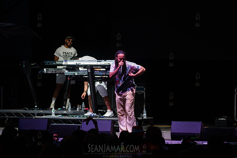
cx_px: 118
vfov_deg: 6.9
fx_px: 1317
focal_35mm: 200
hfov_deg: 10.3
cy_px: 79
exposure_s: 1/250
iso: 4000
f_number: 4
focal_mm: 200
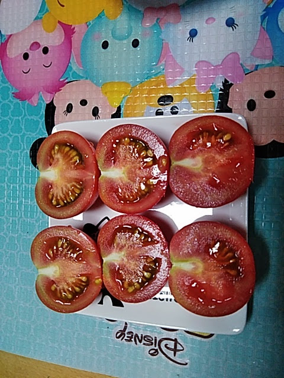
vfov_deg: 65.3
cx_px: 142
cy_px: 189
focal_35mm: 27
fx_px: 295
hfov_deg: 51.4
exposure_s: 1/40
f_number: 2.2
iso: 398
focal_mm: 3.46
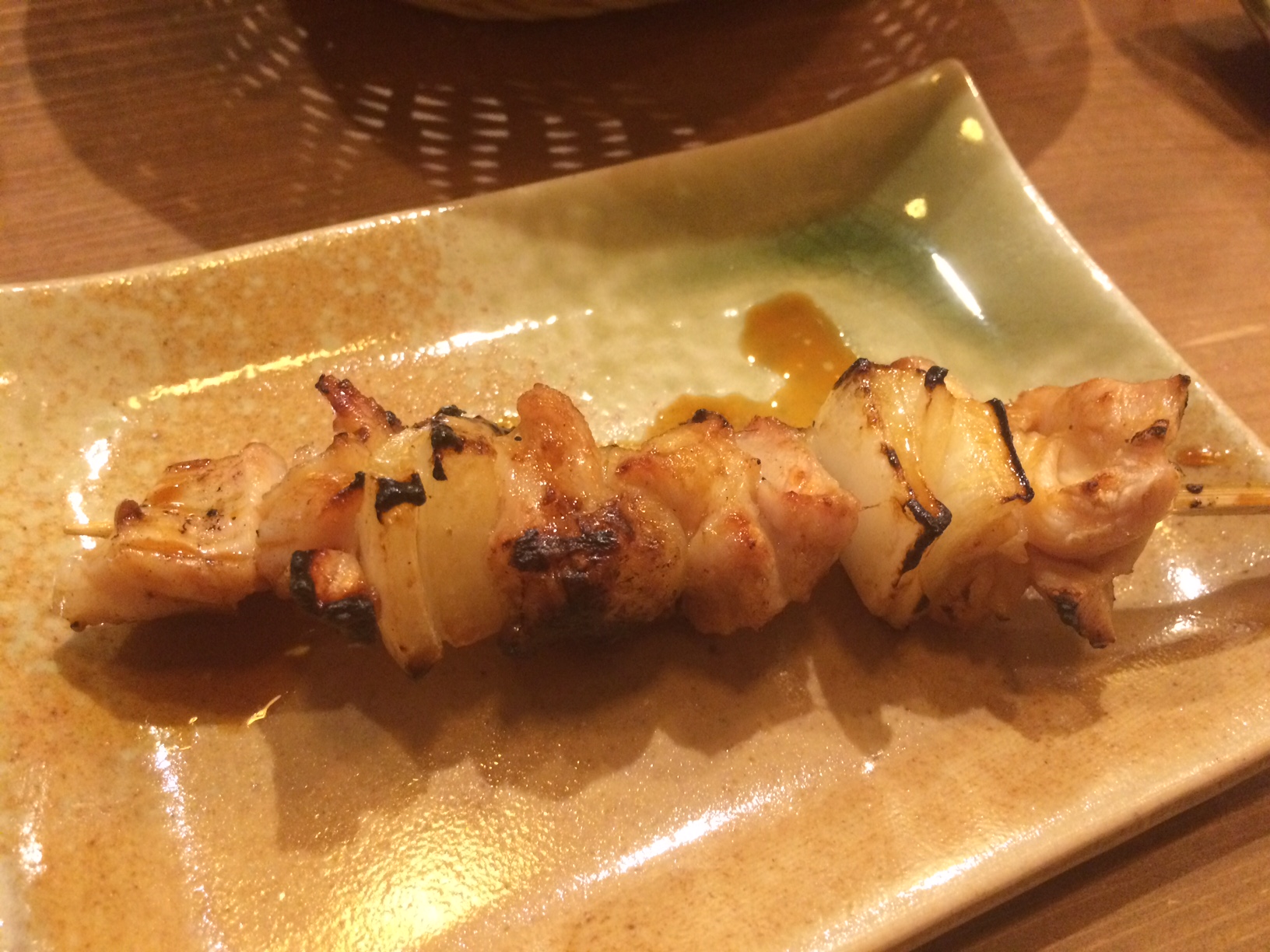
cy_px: 476
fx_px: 1064
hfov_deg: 61.7
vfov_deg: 48.2
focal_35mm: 29
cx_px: 635
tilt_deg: -54.8
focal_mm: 4.15
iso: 320
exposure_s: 1/30
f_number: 2.2
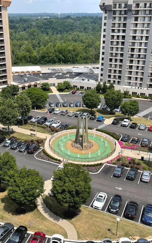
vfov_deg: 52.7
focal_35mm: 37
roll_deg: +0.5
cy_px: 122
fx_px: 245
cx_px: 61
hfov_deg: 34.3
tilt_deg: -23.0
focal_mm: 5.1
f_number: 1.6
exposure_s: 1/2717
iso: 32
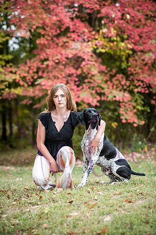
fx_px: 682
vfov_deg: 19.5
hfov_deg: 13.0
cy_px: 118
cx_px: 78
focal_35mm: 105
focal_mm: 105
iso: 1000
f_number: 3.2
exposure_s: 1/400
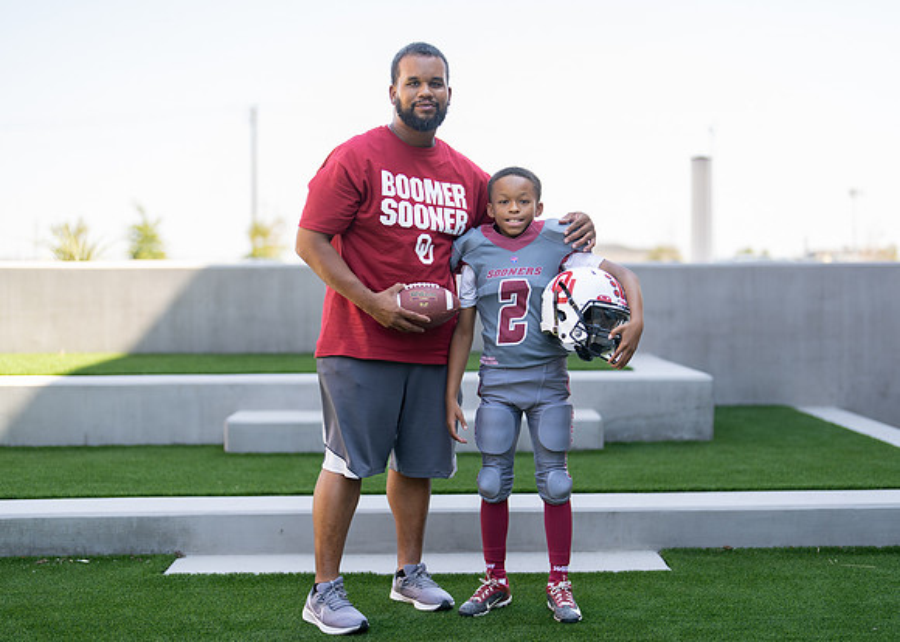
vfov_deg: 25.7
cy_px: 333
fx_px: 1406
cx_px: 473
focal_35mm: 55
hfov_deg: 35.5
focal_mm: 50
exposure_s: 1/1600
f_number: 1.2
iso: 100
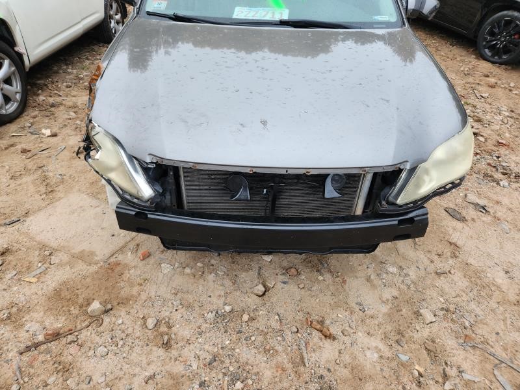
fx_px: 346
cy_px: 195
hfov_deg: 73.9
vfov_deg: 58.9
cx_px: 260
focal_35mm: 23
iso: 40
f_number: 1.8
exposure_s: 1/180
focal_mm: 5.4
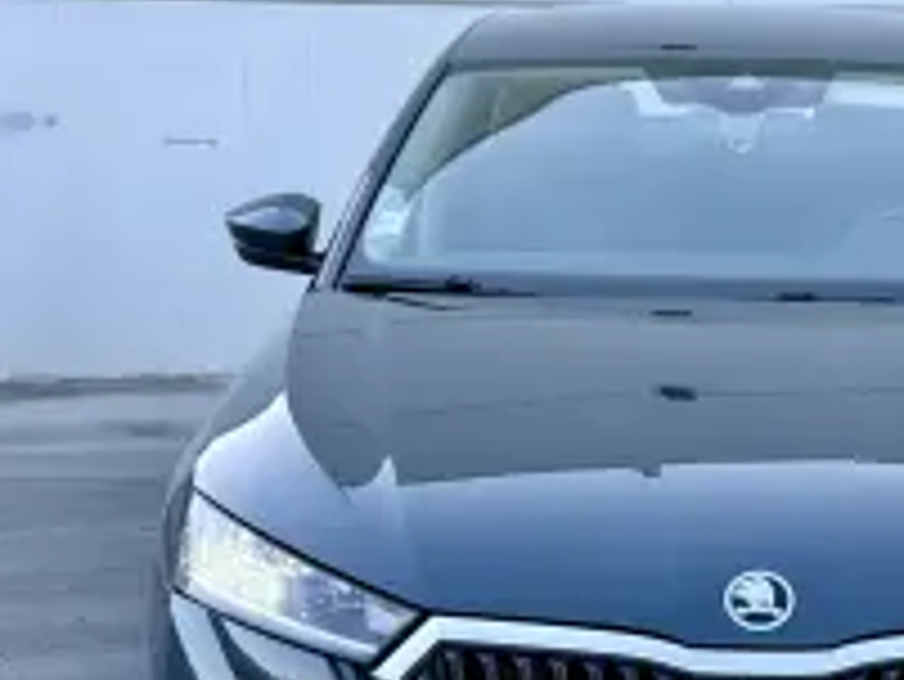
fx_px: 2247
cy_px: 468
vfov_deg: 17.1
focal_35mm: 86
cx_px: 733
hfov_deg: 22.4
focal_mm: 6.76
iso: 64
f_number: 1.78
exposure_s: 1/545
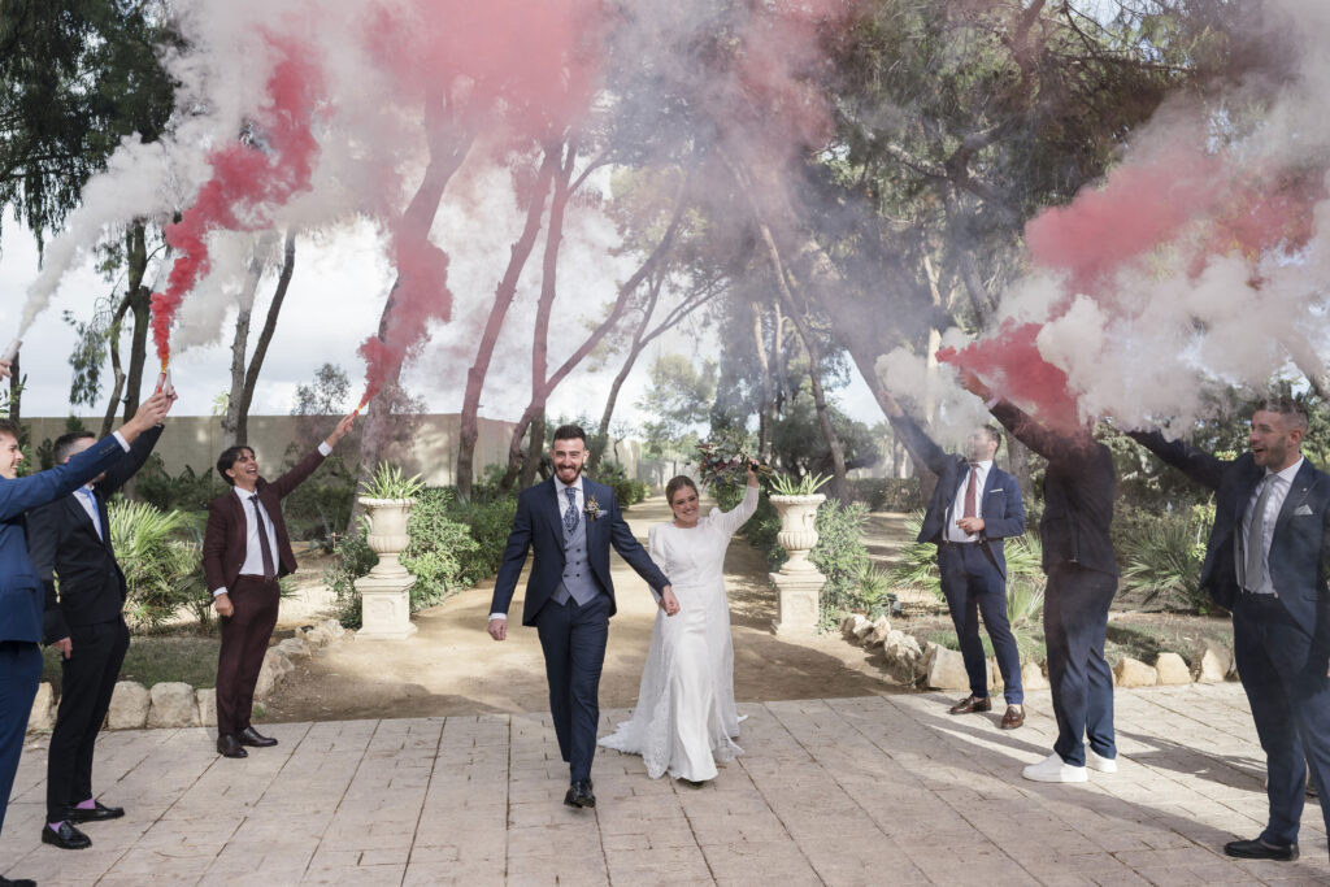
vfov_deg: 37.9
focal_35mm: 35
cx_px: 665
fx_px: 1293
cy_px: 444
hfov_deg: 54.4
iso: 400
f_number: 4
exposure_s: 1/2000
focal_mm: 35
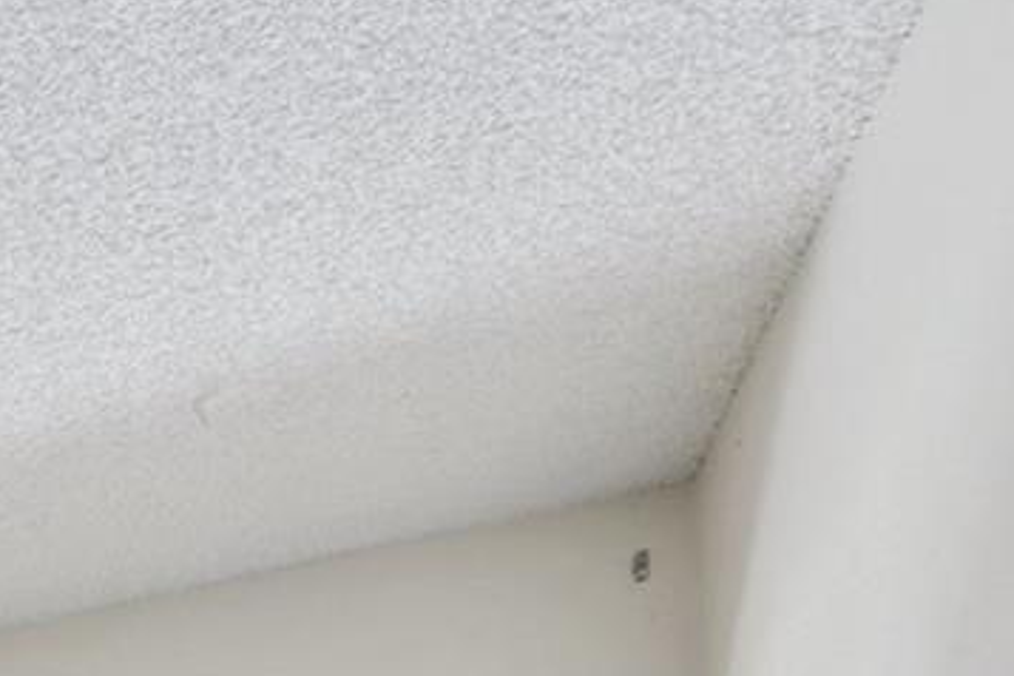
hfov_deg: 18.0
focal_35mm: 68
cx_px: -1094
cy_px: 1423
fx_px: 1915
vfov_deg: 15.3
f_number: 11
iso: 100
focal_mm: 15
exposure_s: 1.3
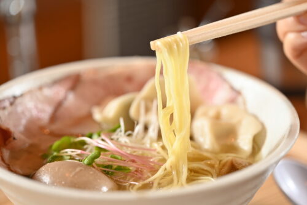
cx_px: 154
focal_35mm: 90
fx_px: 767
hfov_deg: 22.6
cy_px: 102
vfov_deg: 15.2
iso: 200
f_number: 3.3
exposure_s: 1/100
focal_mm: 90
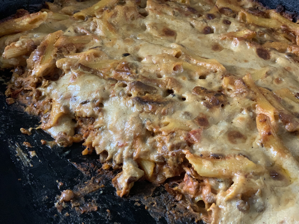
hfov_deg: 36.8
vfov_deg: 28.0
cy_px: 112
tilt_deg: -40.2
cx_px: 150
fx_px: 449
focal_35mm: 52
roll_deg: -2.9
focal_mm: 6
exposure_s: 1/35
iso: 500
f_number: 2.4
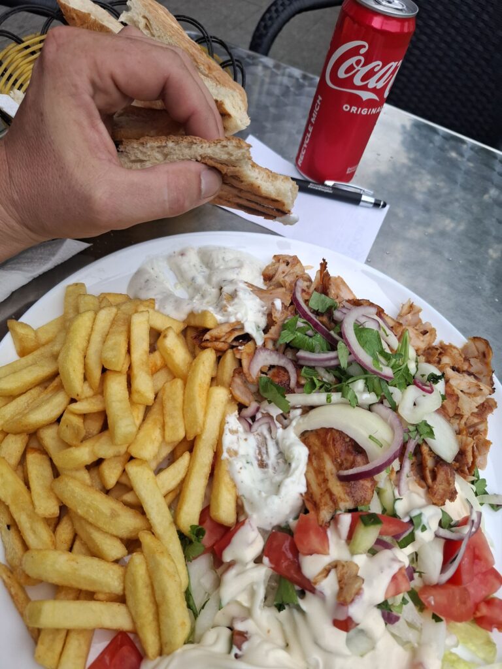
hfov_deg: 58.9
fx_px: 445
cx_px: 251
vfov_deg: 73.9
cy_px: 334
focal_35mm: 23
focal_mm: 5.54
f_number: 1.8
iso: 50
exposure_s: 1/551
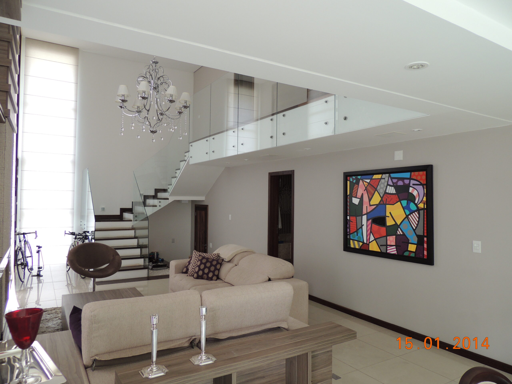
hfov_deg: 71.6
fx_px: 355
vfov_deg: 56.8
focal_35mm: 24
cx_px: 256
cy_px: 192
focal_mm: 4.3
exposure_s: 1/30
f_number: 3
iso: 140
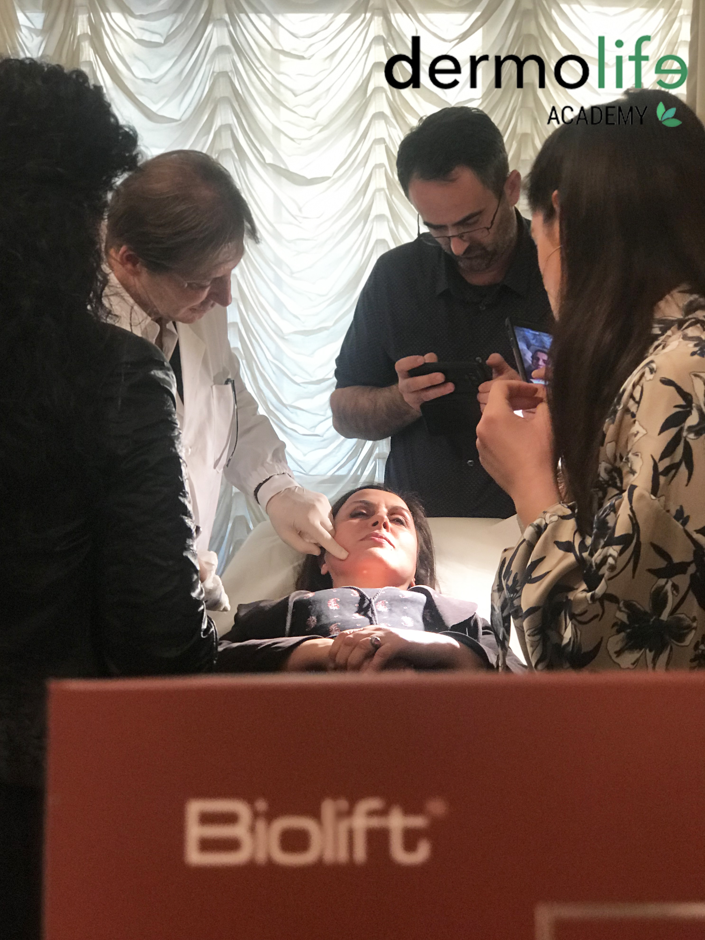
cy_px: 477
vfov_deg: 33.2
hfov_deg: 25.2
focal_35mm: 58
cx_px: 347
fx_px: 1575
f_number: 2.8
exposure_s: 1/50
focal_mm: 6.6
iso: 250
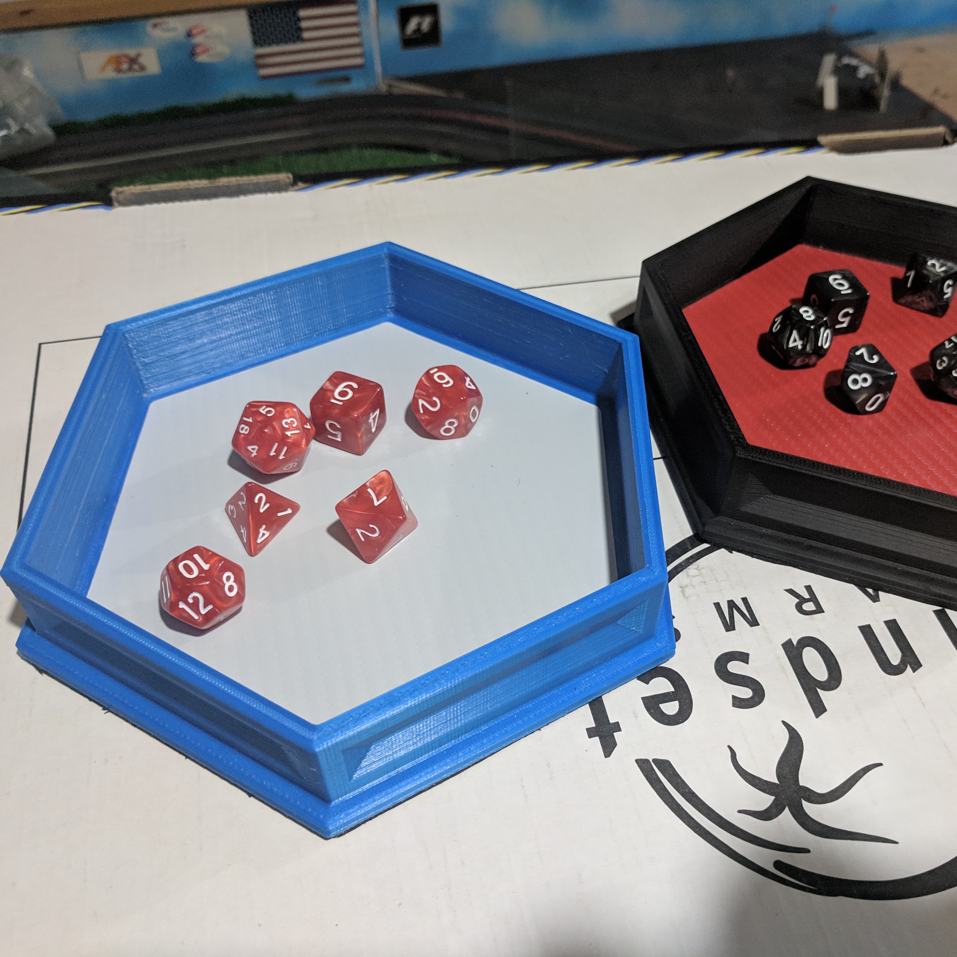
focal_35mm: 31
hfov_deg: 52.3
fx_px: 970
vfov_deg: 52.5
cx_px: 560
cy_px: 481
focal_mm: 4.67
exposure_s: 1/60
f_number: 2
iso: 478
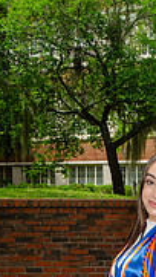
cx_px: 158
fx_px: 830
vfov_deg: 18.3
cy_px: 297
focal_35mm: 113
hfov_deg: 10.6
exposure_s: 1/250
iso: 100
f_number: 5
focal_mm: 29
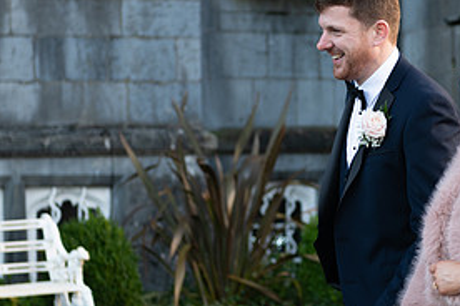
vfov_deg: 9.3
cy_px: 174
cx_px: 388
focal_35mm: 147
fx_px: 1878
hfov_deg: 13.9
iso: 160
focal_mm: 70
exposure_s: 1/160
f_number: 3.5
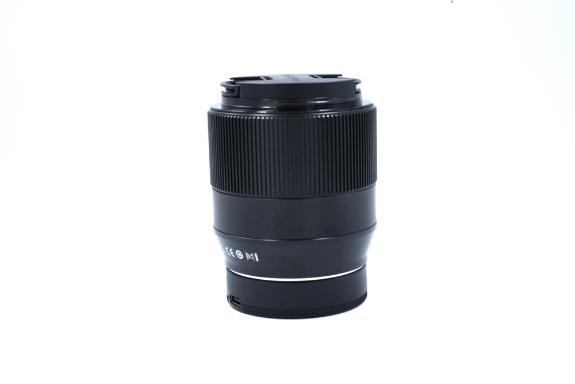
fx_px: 879
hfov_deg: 36.2
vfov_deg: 24.6
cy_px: 192
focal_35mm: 55
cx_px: 288
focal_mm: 55
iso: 800
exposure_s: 1/125
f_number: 14
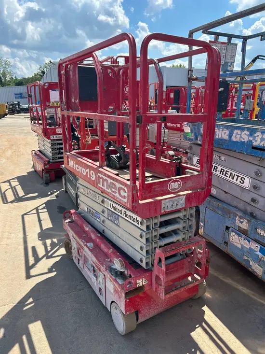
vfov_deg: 67.3
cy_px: 177
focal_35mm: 26
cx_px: 132
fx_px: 265
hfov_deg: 53.1
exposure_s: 1/2353
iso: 50
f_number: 1.5
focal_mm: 5.7
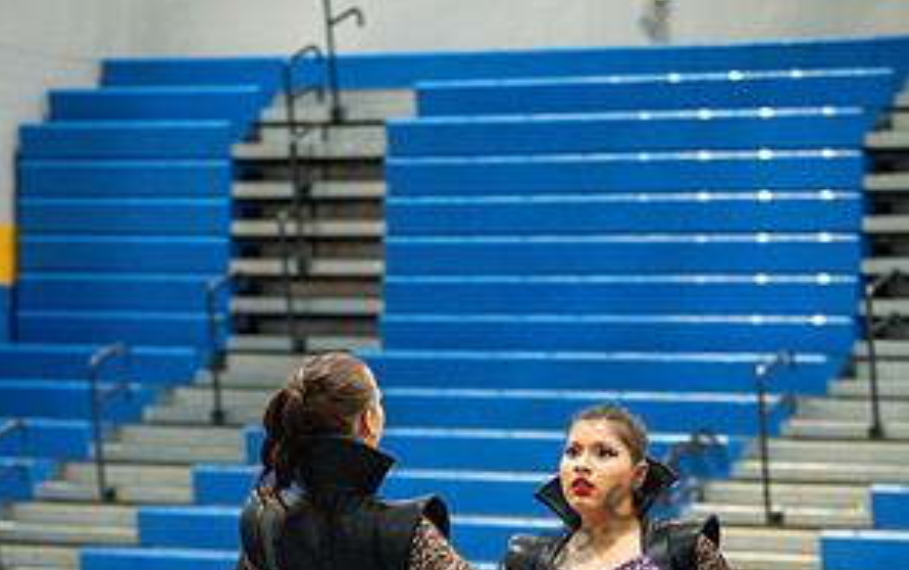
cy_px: 637
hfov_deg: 10.9
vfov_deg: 6.8
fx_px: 4784
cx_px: 453
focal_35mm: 193
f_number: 4
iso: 6400
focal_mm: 125
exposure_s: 1/500
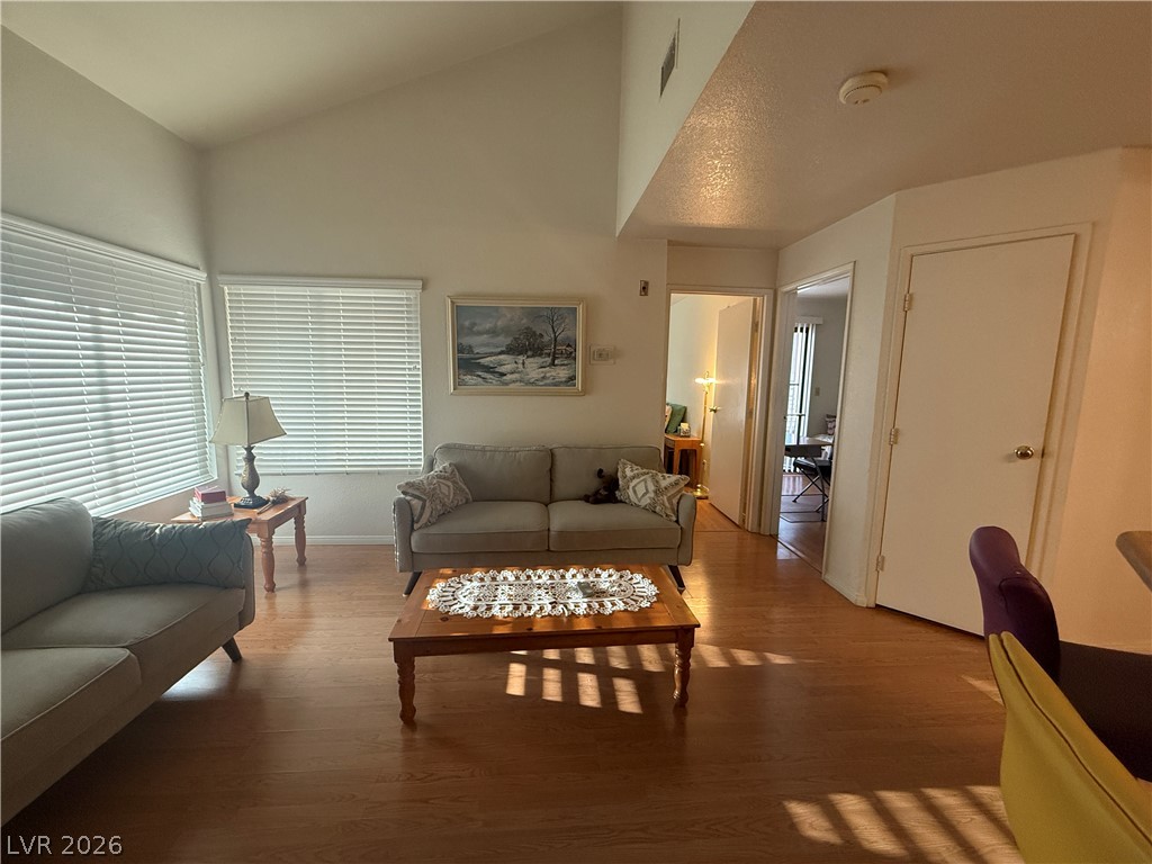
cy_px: 432
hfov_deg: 102.1
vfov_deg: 85.7
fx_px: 466
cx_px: 576
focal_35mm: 14
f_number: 2.2
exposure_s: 1/120
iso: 400
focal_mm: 2.22
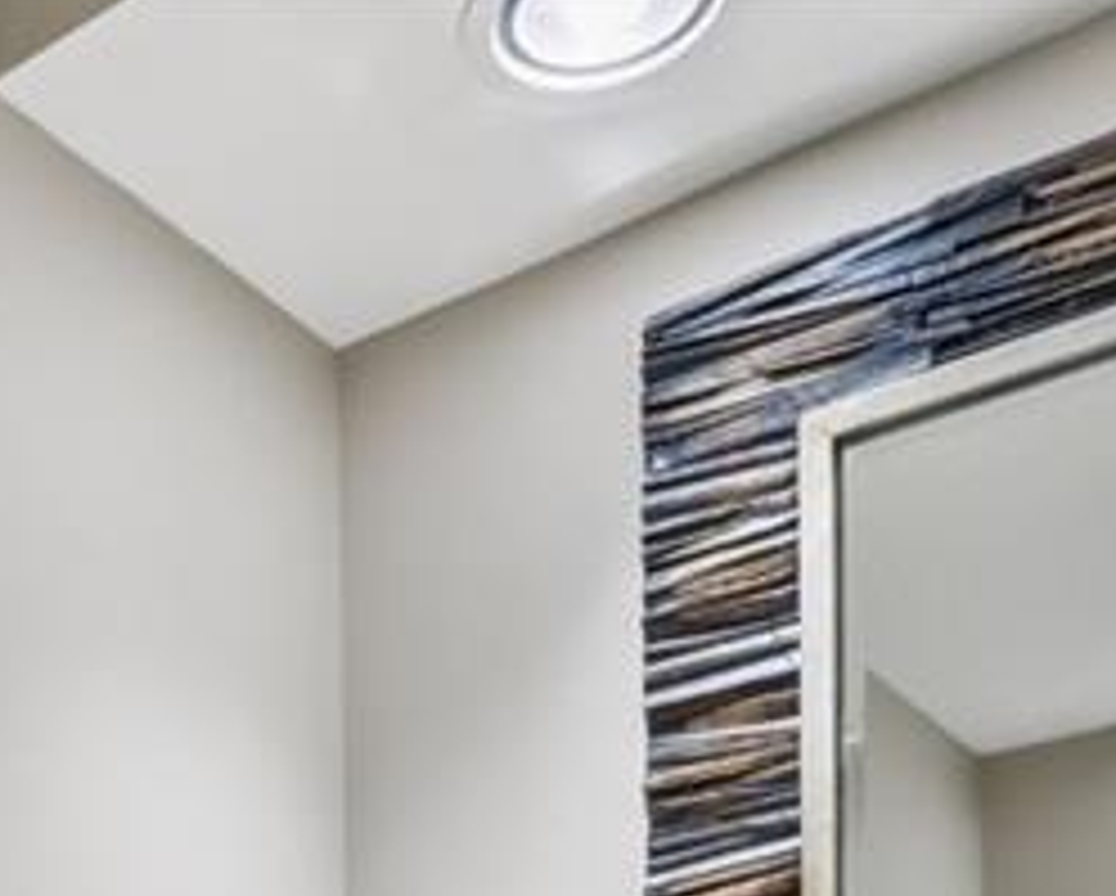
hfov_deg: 29.4
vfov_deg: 20.4
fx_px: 1918
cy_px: 1520
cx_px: -99
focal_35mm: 58
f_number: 6.4
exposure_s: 1/30
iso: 400
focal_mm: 10
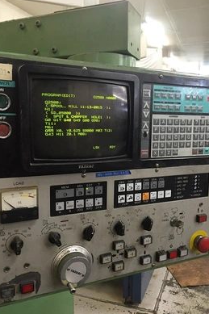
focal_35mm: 31
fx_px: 270
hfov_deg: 42.3
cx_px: 111
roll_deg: +0.1
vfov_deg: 60.3
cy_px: 157
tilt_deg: -5.6
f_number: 2.2
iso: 125
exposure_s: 1/30
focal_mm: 4.15
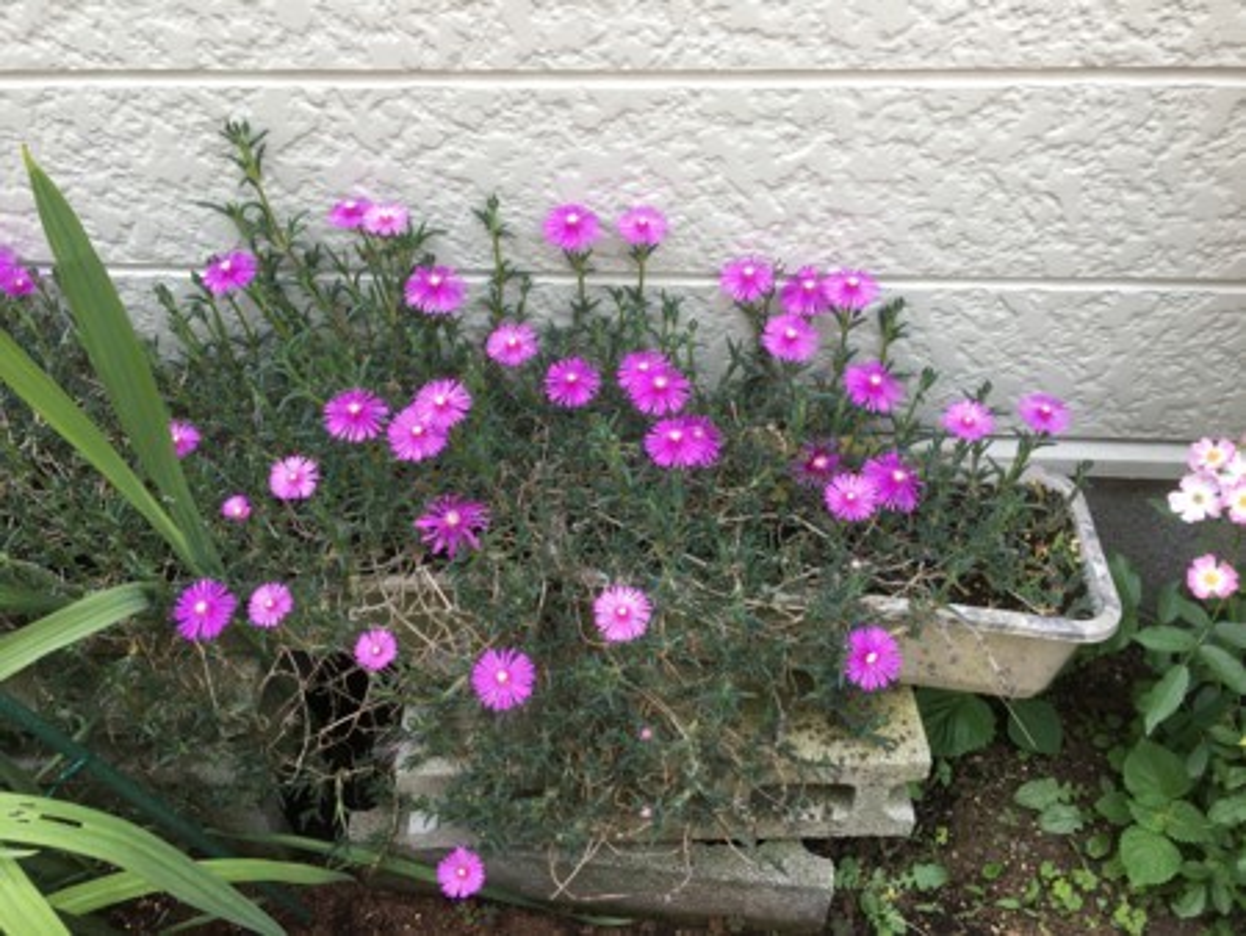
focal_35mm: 29
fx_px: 1044
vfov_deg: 48.3
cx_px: 623
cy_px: 468
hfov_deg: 61.6
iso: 25
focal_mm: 4.15
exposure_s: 1/120
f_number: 2.2
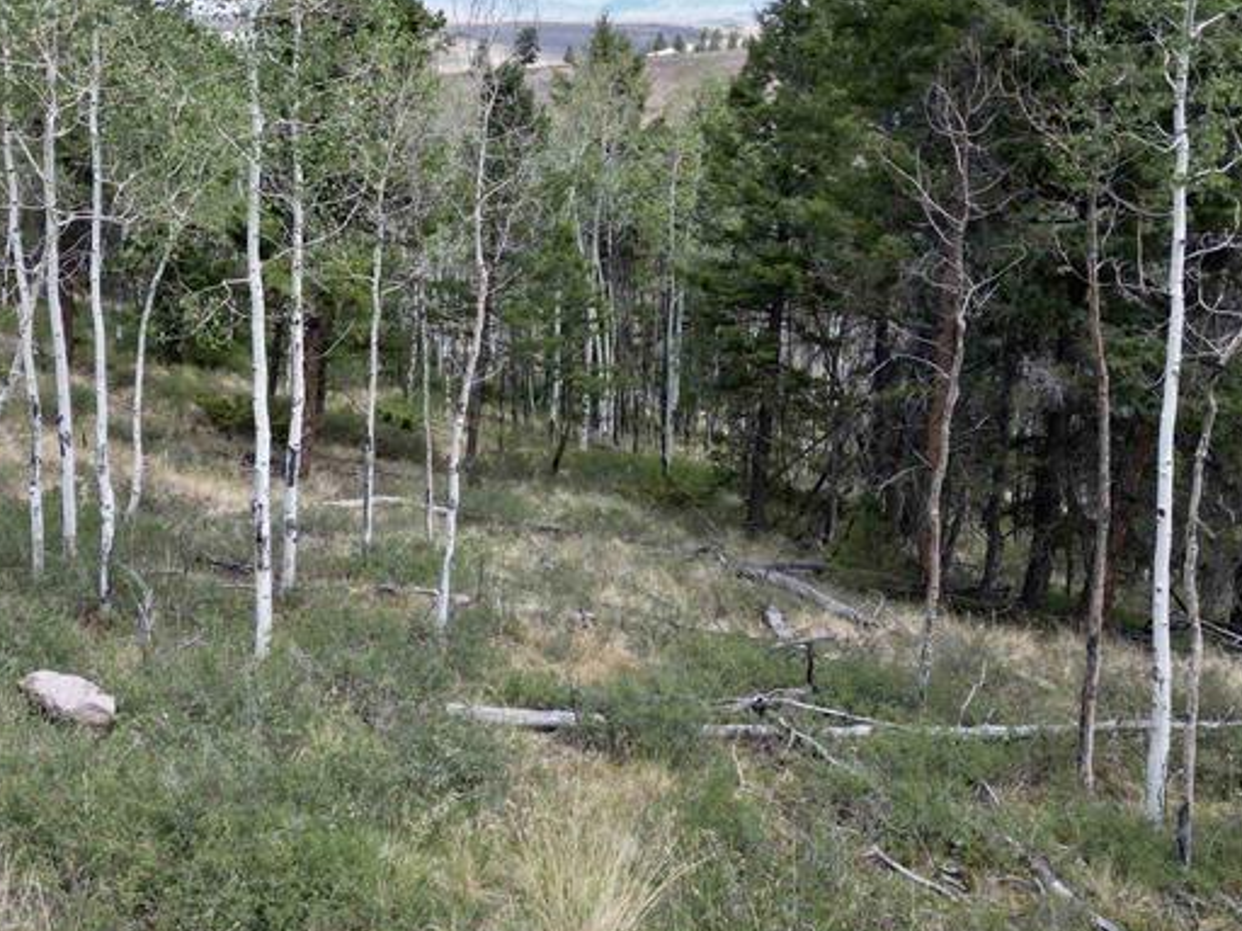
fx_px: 1722
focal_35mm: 48
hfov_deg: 39.4
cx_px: 466
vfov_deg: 30.0
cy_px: 298
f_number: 1.7
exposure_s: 1/1500
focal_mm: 6.72
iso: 200
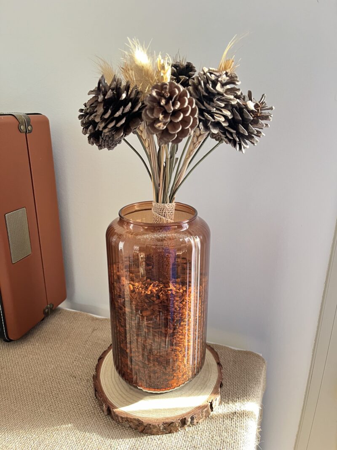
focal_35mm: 26
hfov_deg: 53.1
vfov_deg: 67.3
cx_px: 168
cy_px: 225
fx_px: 338
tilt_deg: -18.7
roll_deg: +0.5
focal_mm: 5.1
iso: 200
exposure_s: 1/60
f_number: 1.6
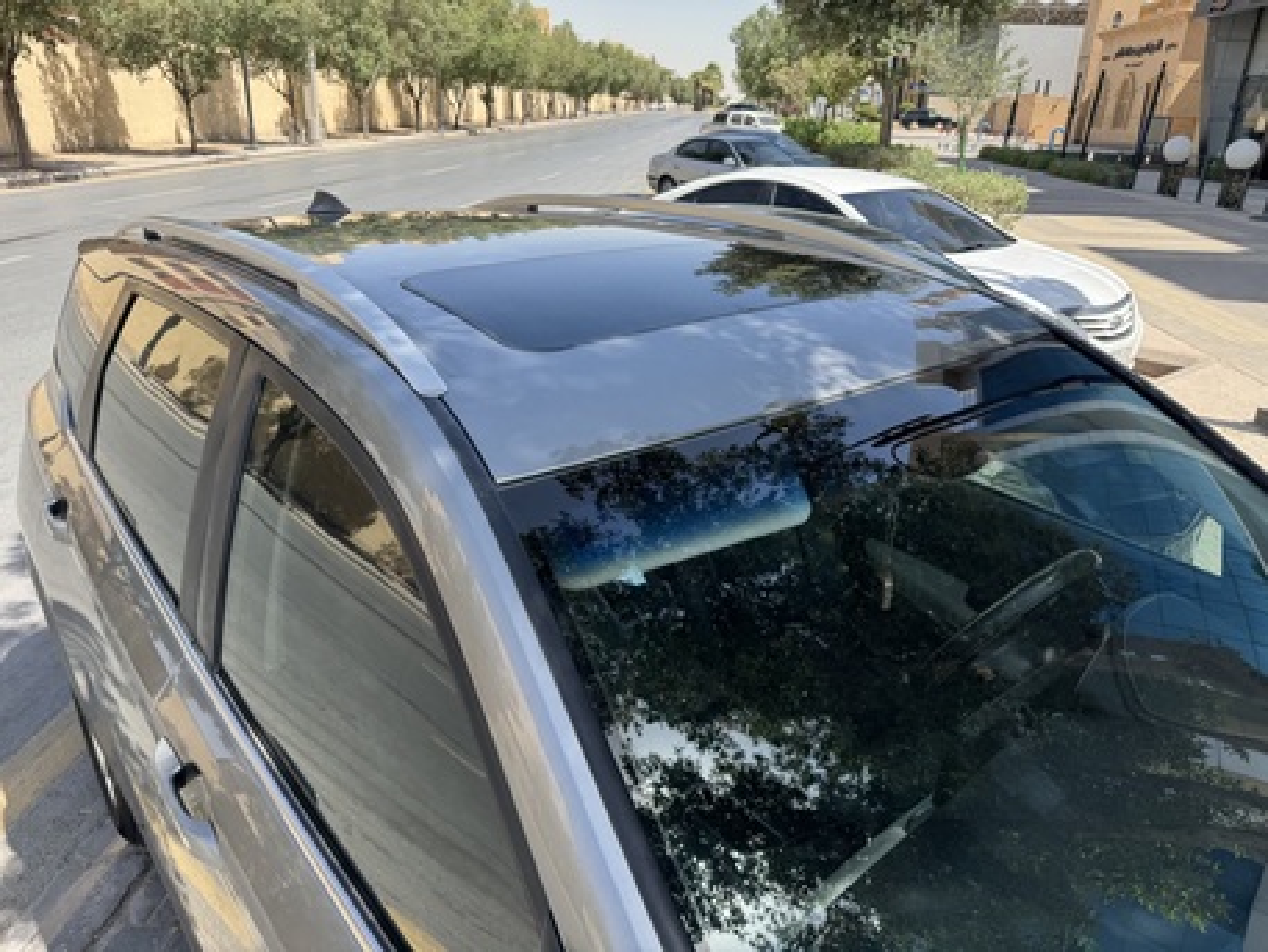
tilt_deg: -23.8
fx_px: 879
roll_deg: -0.4
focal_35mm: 24
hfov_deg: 71.6
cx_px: 634
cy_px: 476
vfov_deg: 56.8
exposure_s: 1/1818
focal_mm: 6.76
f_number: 1.78
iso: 80
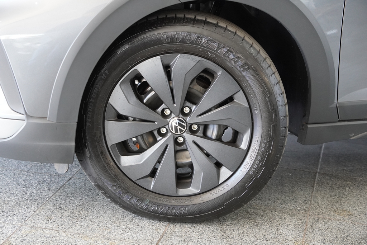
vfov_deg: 16.9
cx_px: 184
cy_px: 122
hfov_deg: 25.1
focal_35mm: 81
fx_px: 826
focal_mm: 54
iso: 1600
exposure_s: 1/160
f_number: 4
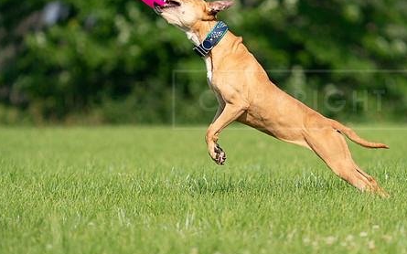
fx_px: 5512
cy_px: 116
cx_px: 260
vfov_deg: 2.6
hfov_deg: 4.2
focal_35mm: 497
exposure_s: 1/4000
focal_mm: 374
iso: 800
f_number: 6.3
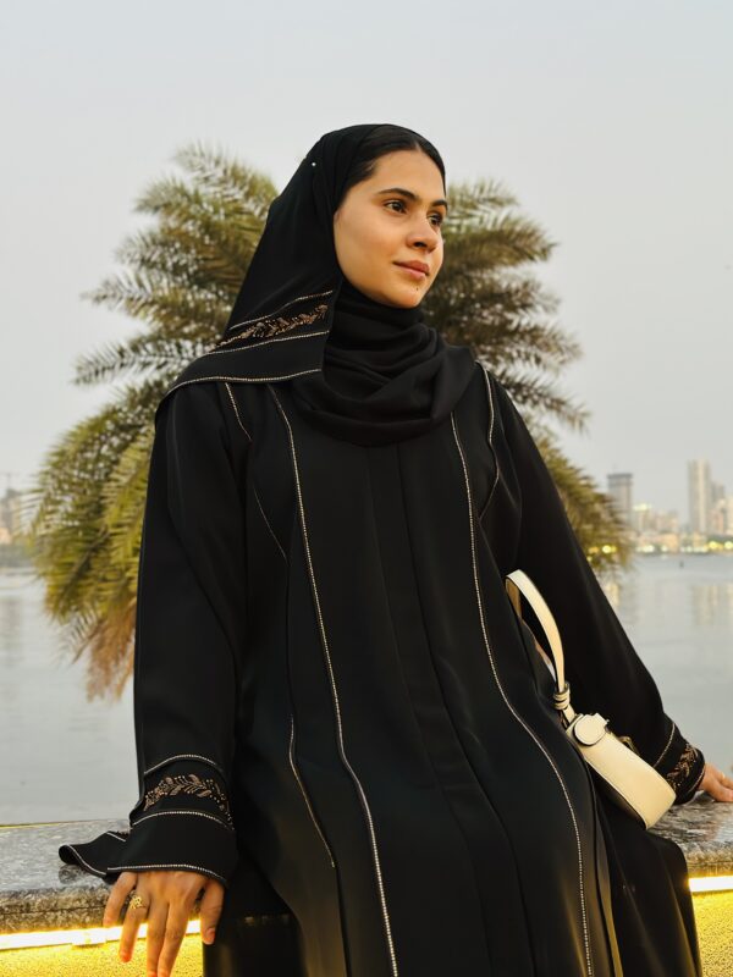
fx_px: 1355
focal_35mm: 48
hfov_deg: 30.3
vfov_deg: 39.7
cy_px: 488
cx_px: 366
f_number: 1.78
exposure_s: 1/33
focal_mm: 6.86
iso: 400
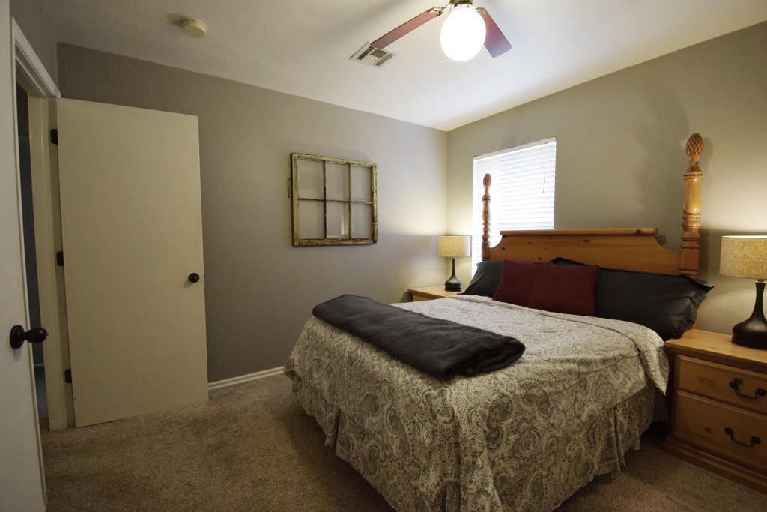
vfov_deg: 77.3
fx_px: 320
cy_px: 256
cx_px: 384
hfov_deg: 100.4
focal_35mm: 15
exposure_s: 1/60
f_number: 4
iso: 720
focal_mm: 10
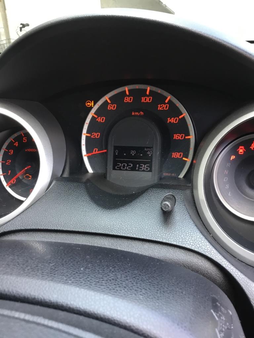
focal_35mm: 31
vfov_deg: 58.4
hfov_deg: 45.4
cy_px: 169
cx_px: 127
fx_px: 303
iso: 40
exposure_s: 1/30
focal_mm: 3.3
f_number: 2.4
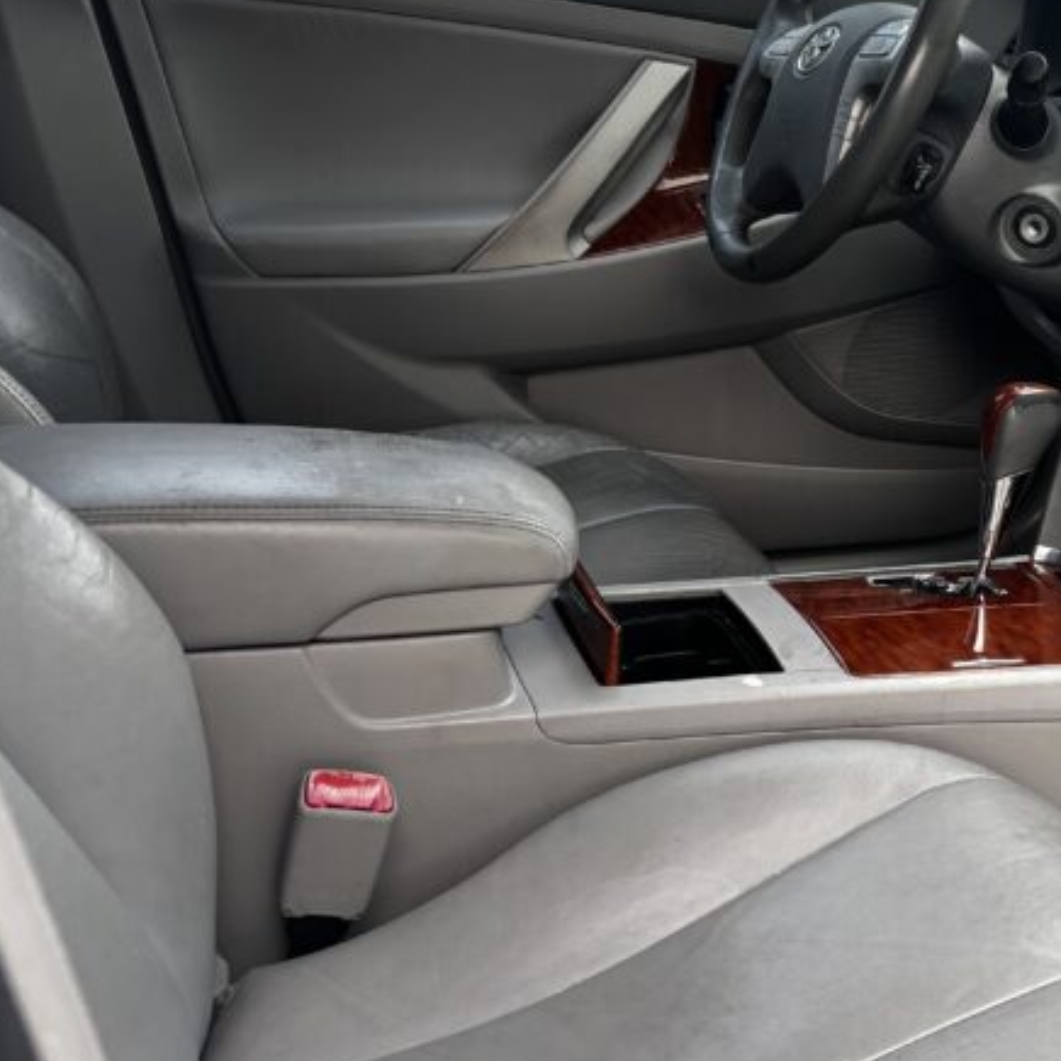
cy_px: 511
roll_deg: -1.0
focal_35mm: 54
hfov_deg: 30.5
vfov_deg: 31.6
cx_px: 917
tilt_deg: -18.1
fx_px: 1873
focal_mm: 5.96
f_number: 1.6
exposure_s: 1/170
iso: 40
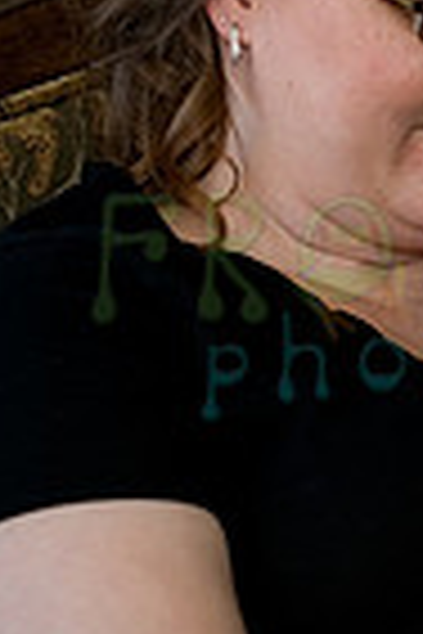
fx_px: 8706
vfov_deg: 4.2
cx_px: 560
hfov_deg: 2.8
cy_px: 337
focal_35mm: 494
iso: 200
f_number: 2.8
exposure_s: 1/160
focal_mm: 155
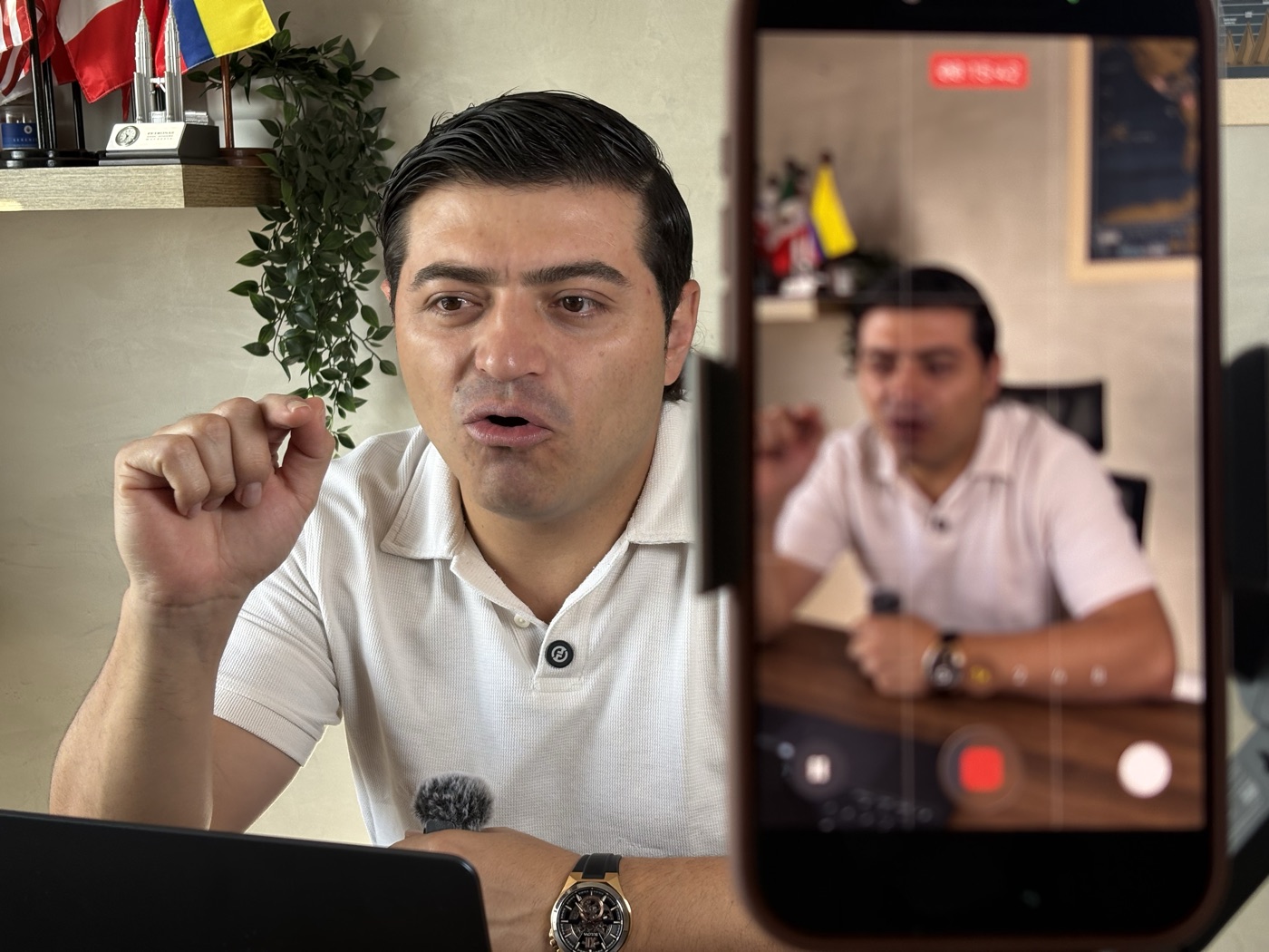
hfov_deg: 36.8
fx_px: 1906
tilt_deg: -7.6
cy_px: 476
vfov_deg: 28.0
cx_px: 634
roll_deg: -0.3
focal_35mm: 52
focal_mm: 5.96
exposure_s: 1/239
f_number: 1.6
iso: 32
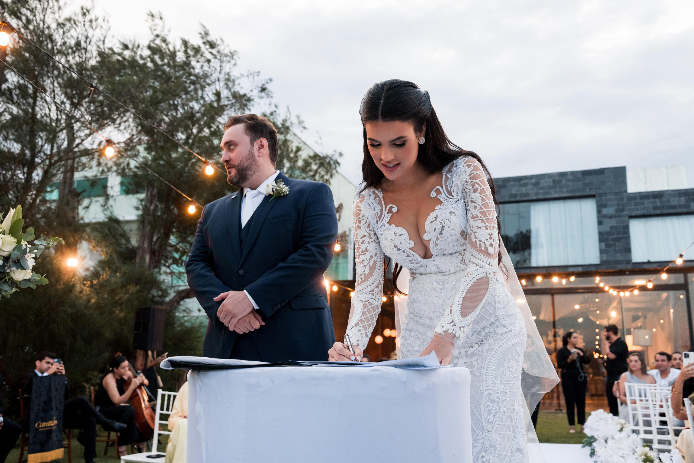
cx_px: 342
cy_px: 232
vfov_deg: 38.2
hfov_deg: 54.9
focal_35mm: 35
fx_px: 668
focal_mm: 28
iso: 1250
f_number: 4.5
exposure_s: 1/200
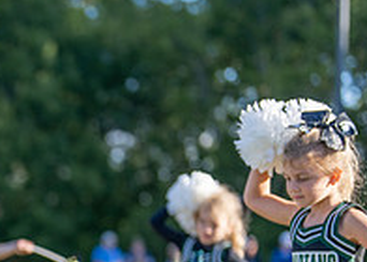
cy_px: 275
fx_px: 1616
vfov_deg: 9.2
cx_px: -69
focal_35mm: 155
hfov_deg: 12.7
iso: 100
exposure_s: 1/4000
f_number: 1.2
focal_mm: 50
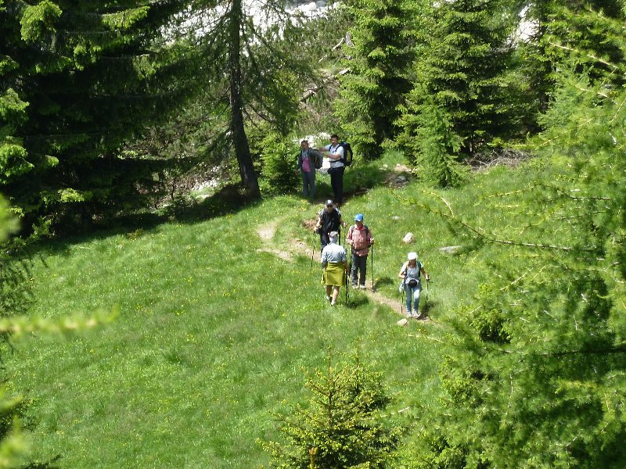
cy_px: 234
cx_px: 313
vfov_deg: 3.7
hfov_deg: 5.0
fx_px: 7216
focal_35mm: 399
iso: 80
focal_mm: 49.2
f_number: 4.9
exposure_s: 1/160
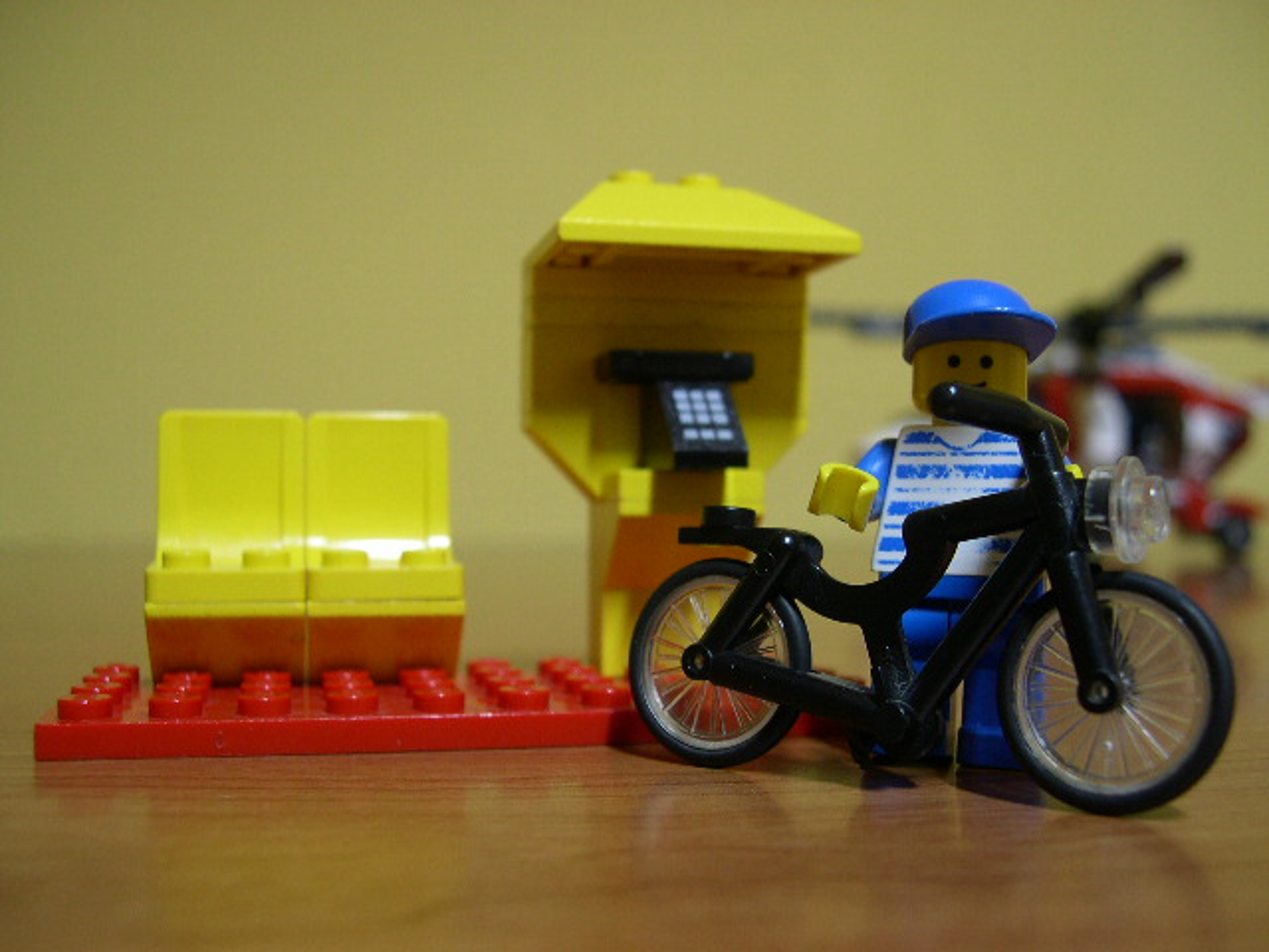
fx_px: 1393
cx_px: 634
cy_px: 476
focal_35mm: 38
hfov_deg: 49.0
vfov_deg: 37.7
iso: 119
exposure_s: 1/4.8
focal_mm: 8
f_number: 2.8
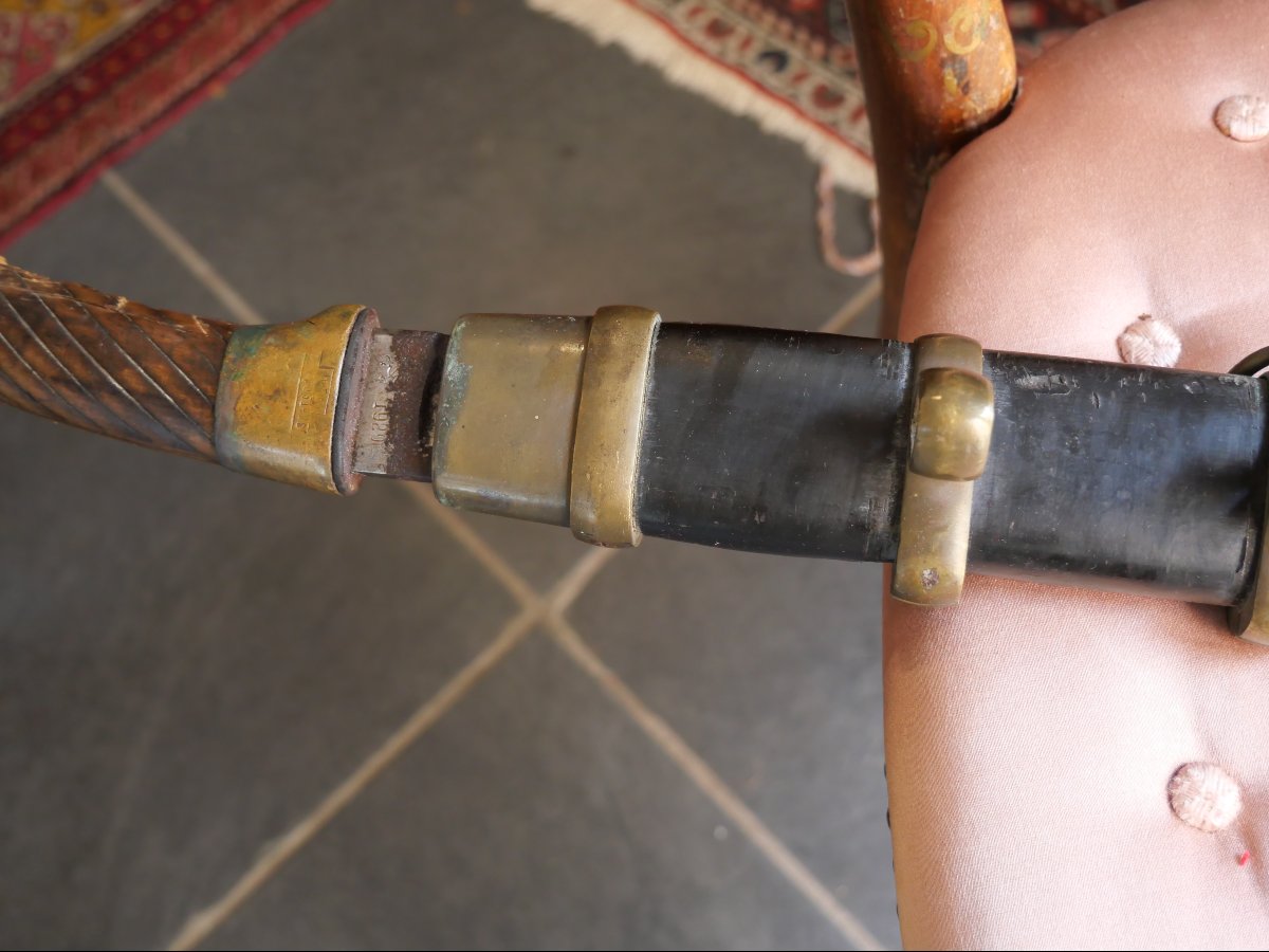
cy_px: 476
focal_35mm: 36
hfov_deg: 51.4
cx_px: 634
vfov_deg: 39.7
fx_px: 1320
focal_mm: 18
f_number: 3.9
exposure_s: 1/60
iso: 1250
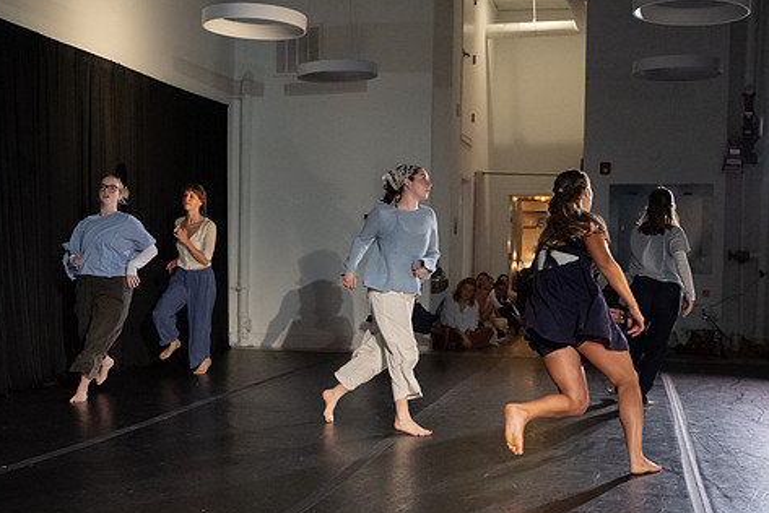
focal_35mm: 54
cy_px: 315
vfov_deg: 25.0
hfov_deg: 36.8
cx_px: 362
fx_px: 1154
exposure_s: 1/400
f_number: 4
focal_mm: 38
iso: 6400
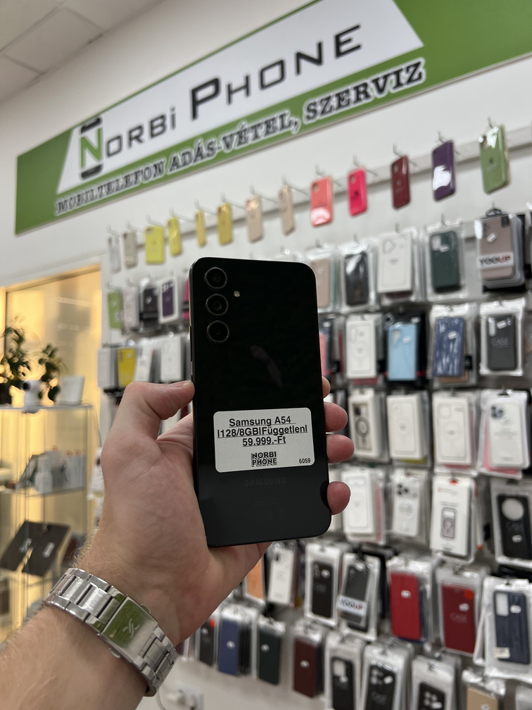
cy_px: 355
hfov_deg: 53.1
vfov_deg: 67.3
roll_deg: +2.1
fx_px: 533
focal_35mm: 26
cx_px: 266
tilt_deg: +7.5
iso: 50
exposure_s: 1/107
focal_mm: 5.7
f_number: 1.5
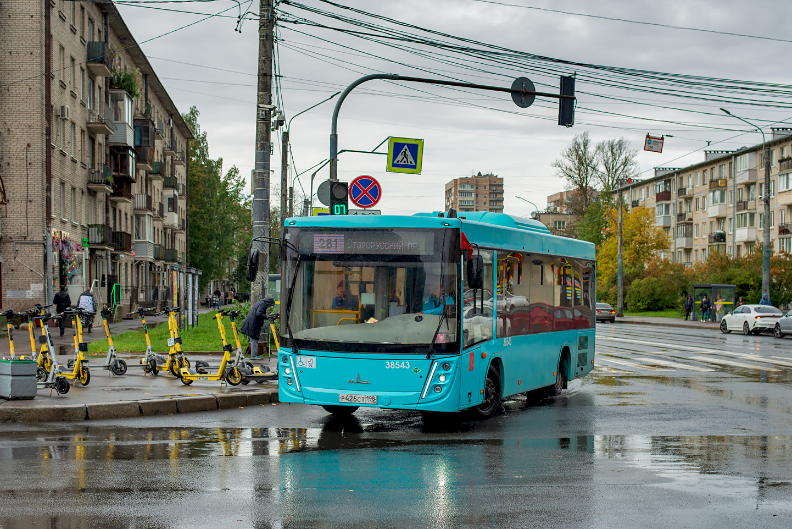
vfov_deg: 26.0
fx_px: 1144
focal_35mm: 52
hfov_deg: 38.2
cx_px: 410
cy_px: 265
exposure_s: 1/320
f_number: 5.6
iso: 200
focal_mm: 50
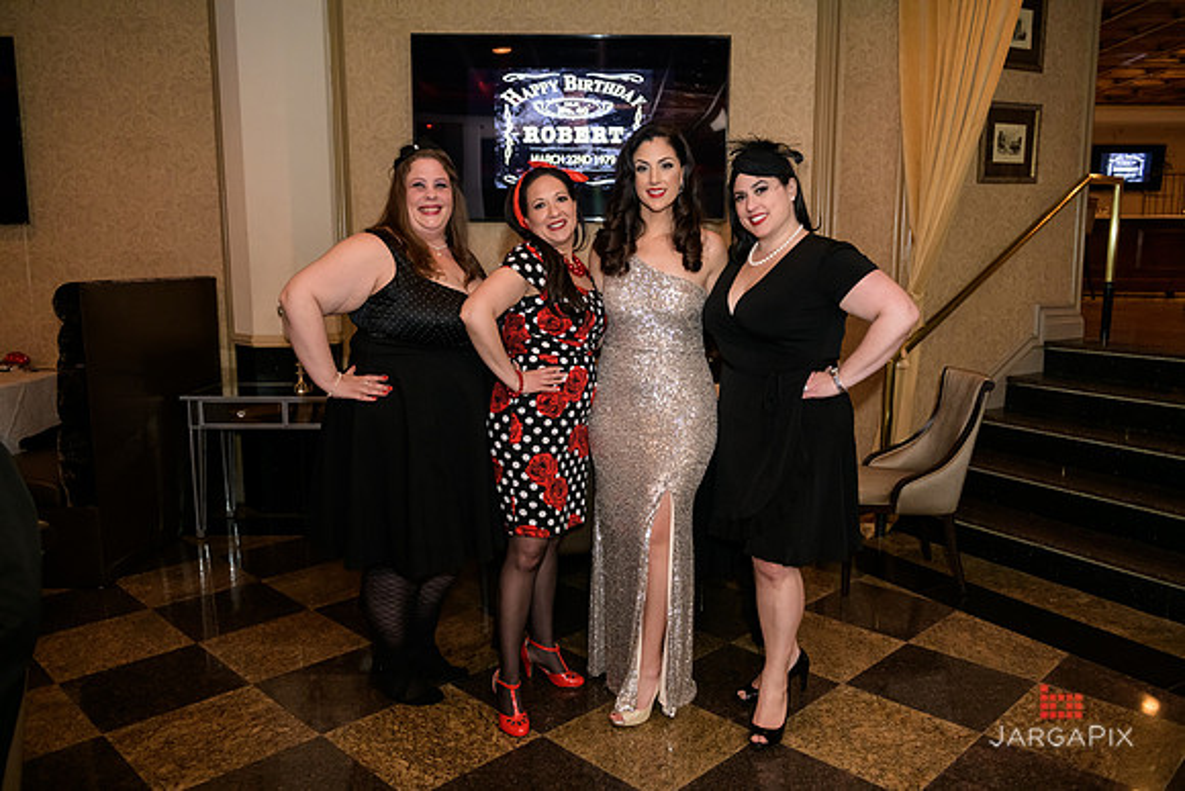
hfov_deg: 65.5
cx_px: 592
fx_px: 922
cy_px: 396
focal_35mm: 28
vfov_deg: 46.4
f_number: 3.2
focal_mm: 28
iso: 1600
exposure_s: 1/125
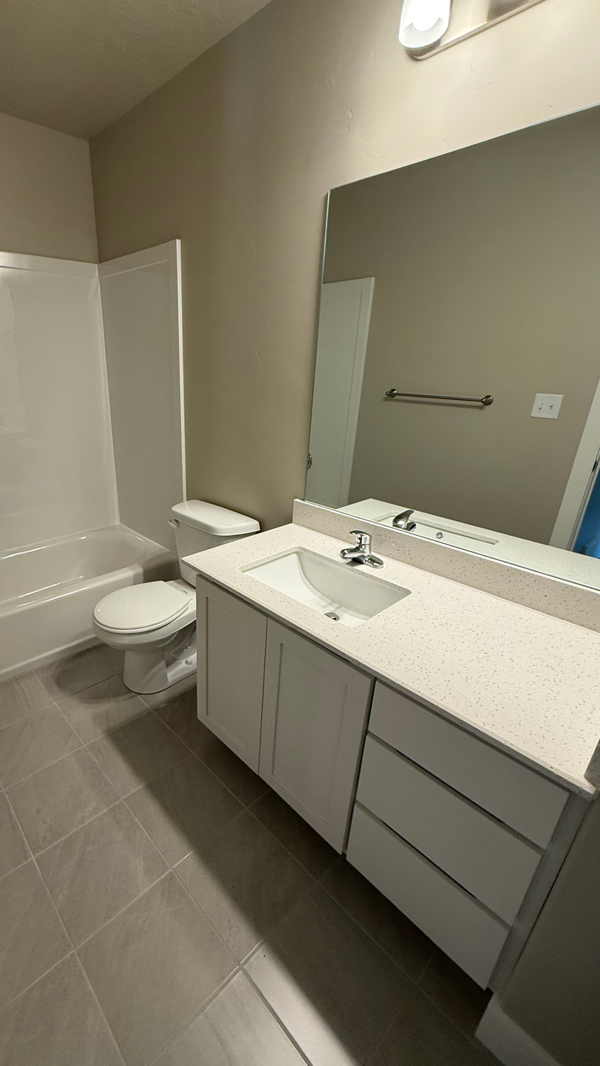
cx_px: 226
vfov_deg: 99.4
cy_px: 542
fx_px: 452
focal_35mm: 16
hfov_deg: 66.1
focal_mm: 2.22
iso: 250
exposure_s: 1/120
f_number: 2.2
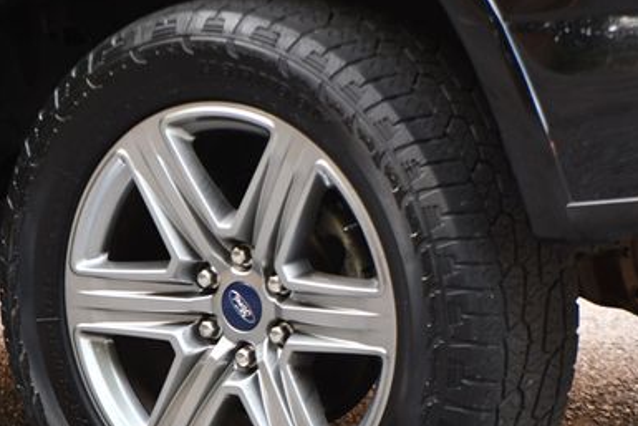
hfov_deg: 7.5
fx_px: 4857
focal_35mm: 274
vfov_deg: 5.0
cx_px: 235
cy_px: 307
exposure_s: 1/250
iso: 800
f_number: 4.8
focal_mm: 110
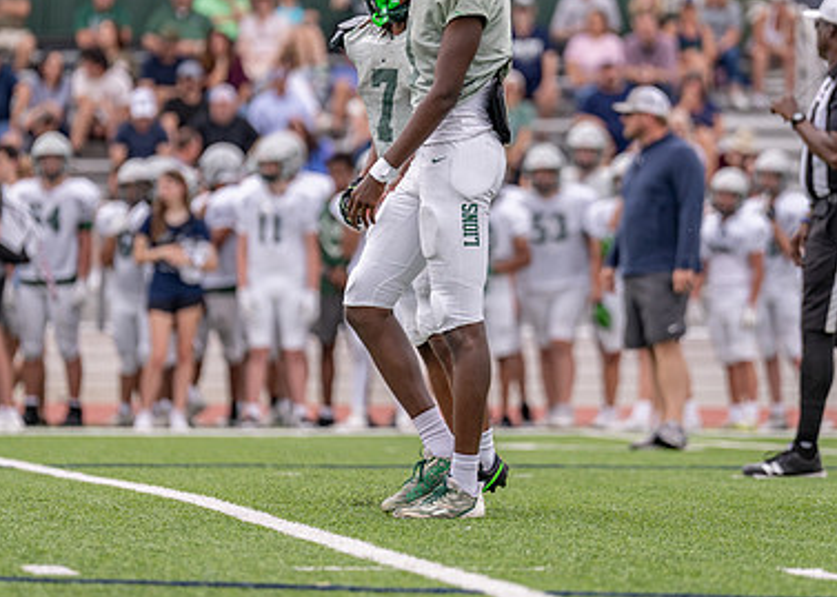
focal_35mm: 344
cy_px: 192
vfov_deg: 4.2
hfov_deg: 5.9
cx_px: 445
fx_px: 8174
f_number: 2.8
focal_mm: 200
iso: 320
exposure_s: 1/3200
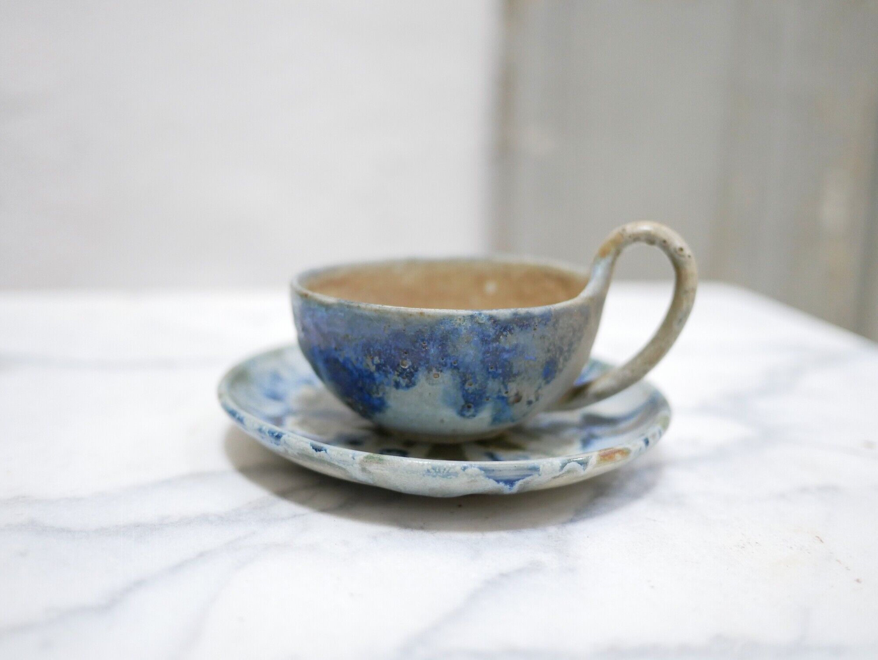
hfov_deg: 46.8
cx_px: 439
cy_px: 330
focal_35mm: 40
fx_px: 1015
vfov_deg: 36.0
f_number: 1.7
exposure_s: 1/60
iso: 1600
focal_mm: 20
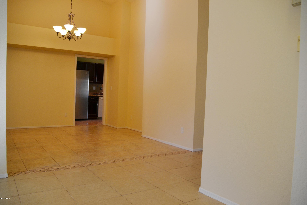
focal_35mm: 27
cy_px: 102
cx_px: 154
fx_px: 230
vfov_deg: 47.9
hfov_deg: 67.4
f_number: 4
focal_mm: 18
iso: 400
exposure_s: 1/60
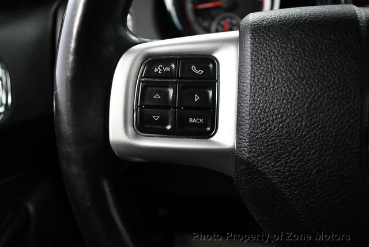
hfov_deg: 53.1
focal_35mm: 36
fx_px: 369
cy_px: 124
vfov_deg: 36.9
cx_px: 184
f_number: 3.5
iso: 3200
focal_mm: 18
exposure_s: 1/125
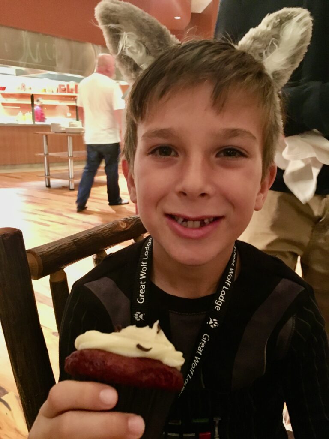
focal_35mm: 29
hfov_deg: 48.2
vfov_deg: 61.7
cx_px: 164
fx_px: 367
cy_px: 220
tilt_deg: -14.3
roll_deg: -0.7
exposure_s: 1/15
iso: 640
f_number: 2.2
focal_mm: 4.15
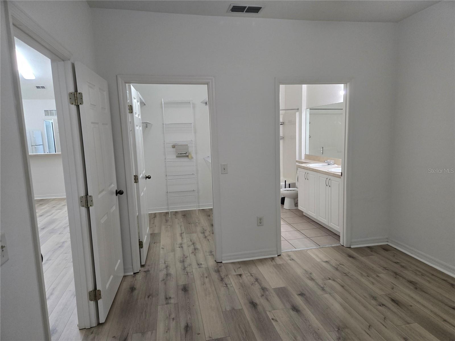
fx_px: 302
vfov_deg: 58.9
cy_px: 170
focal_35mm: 23
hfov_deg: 73.9
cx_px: 228
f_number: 1.8
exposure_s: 1/120
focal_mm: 5.4
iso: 400
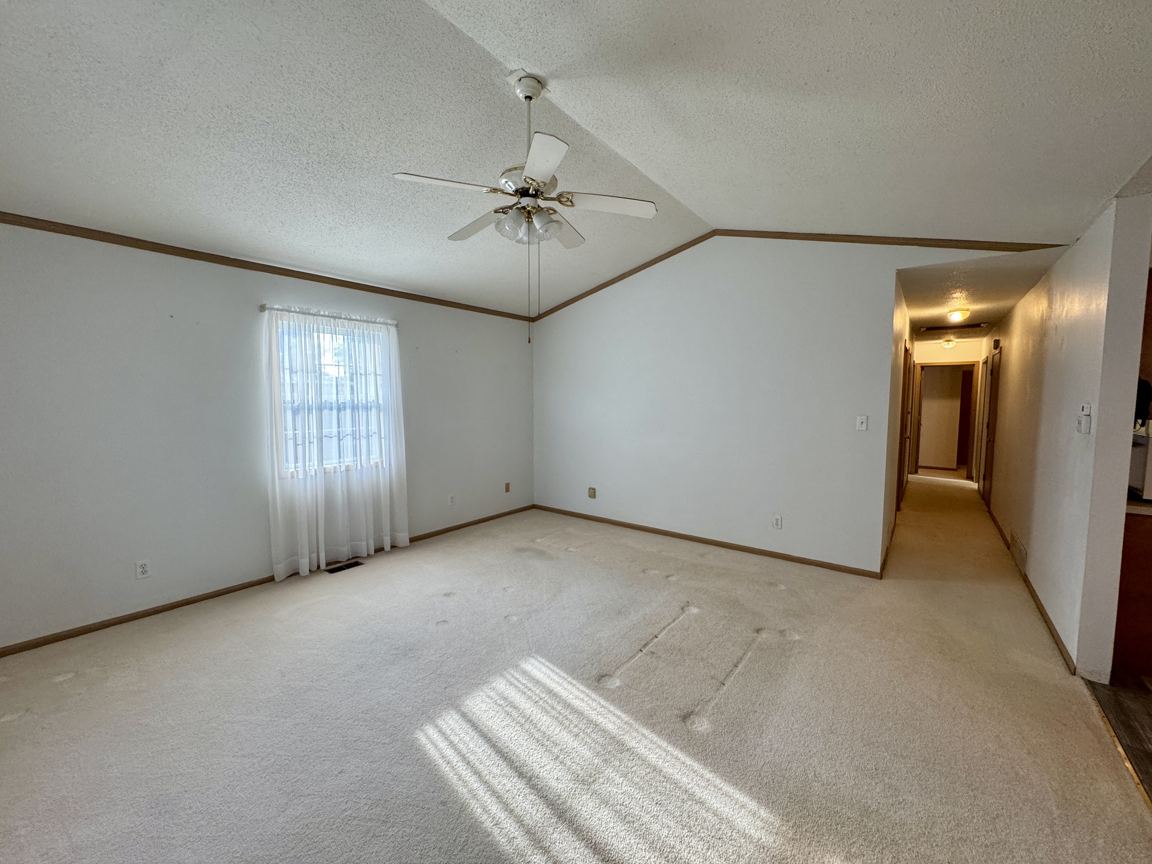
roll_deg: +0.1
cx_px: 576
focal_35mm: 14
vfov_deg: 85.7
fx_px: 466
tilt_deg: -5.7
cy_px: 432
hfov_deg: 102.1
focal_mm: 2.22
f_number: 2.2
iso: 200
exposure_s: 1/120
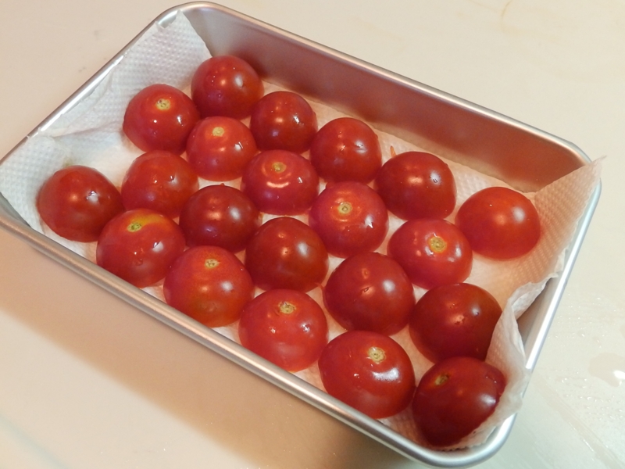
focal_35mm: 32
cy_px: 234
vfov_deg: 44.2
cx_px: 312
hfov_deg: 56.8
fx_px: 578
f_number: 3.7
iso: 640
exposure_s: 1/30
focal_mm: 5.7
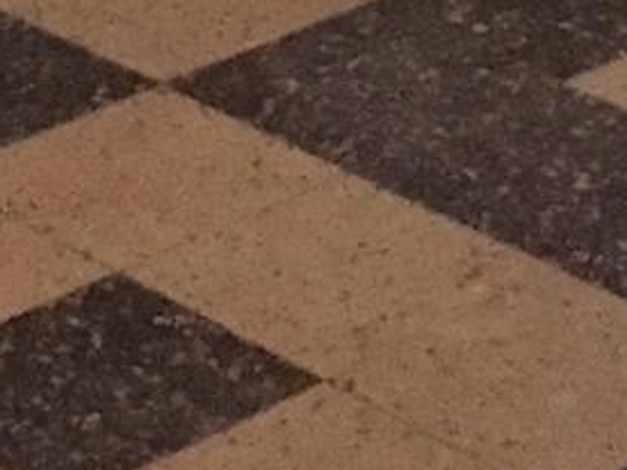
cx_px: 504
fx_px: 3911
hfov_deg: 9.1
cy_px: -956
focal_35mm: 216
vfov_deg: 6.3
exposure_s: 1/15
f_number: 2.2
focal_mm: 4.15
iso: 400
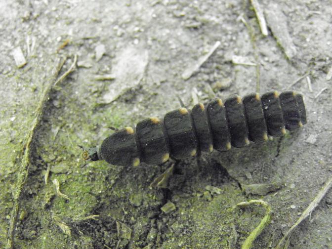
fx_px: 806
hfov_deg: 23.3
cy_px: 124
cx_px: 166
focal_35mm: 84
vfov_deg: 17.6
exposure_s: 1/100
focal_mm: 15.2
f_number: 3.9
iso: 1600
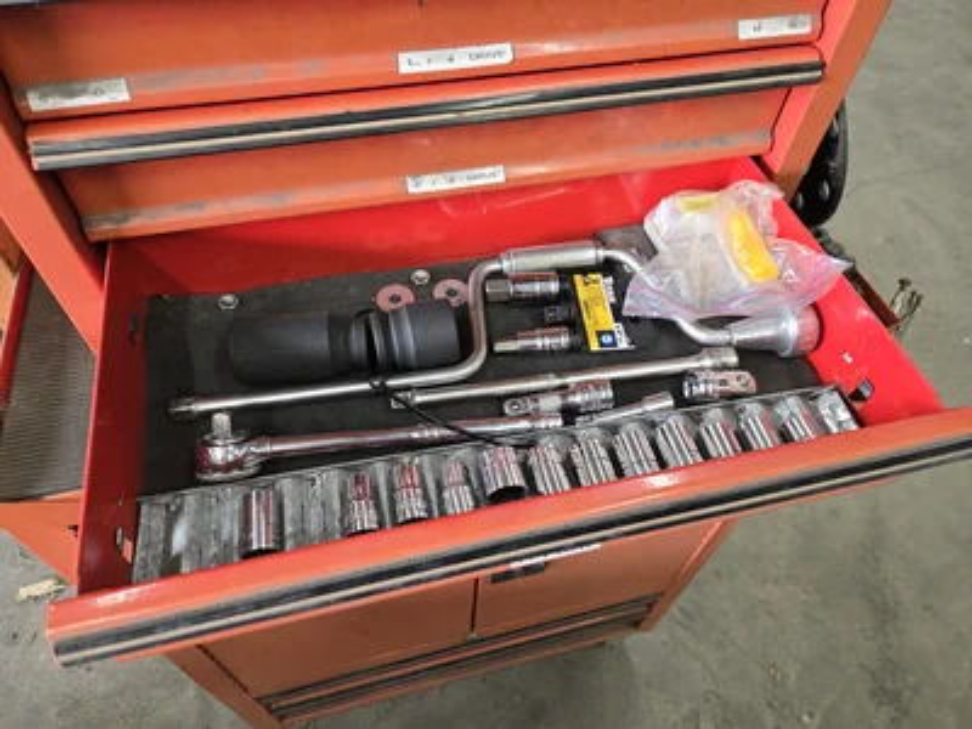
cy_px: 364
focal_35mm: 23
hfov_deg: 73.9
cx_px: 486
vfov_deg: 58.9
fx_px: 646
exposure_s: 1/120
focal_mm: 5.4
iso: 200
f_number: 1.8
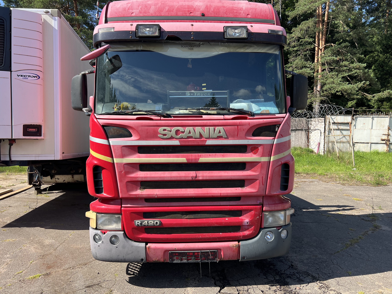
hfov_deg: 67.3
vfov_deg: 53.1
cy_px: 147
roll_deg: -0.8
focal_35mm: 26
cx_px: 196
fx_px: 294
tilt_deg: +0.0
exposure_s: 1/1597
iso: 50
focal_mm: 5.7
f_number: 1.5
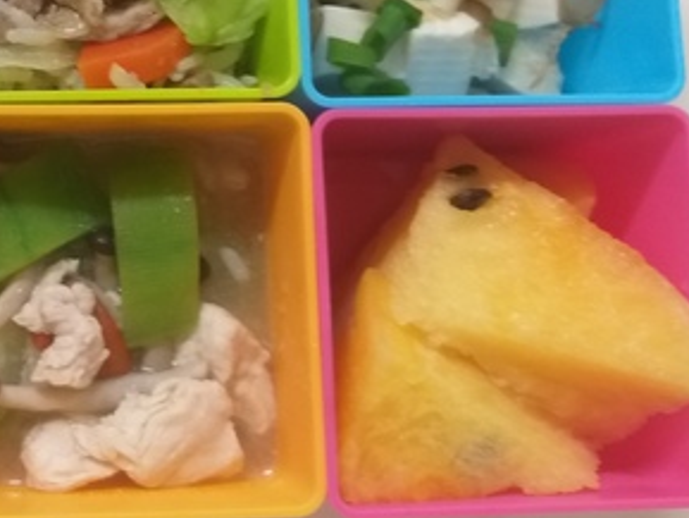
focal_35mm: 63
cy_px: 73
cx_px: 55
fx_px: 1254
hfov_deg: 29.3
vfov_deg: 22.8
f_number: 1.7
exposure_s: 1/30
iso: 250
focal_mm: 3.93
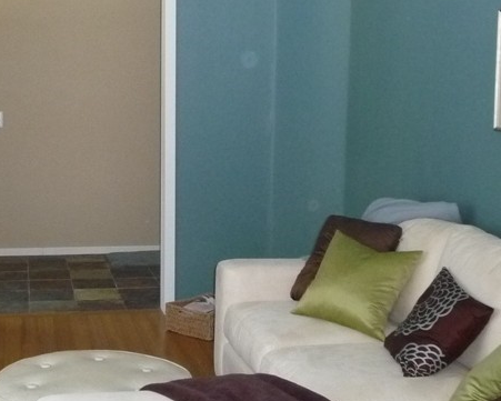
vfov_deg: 24.6
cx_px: 137
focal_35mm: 62
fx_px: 920
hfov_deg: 30.1
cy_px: 212
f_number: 3.3
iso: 400
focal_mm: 4.7
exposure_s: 1/30
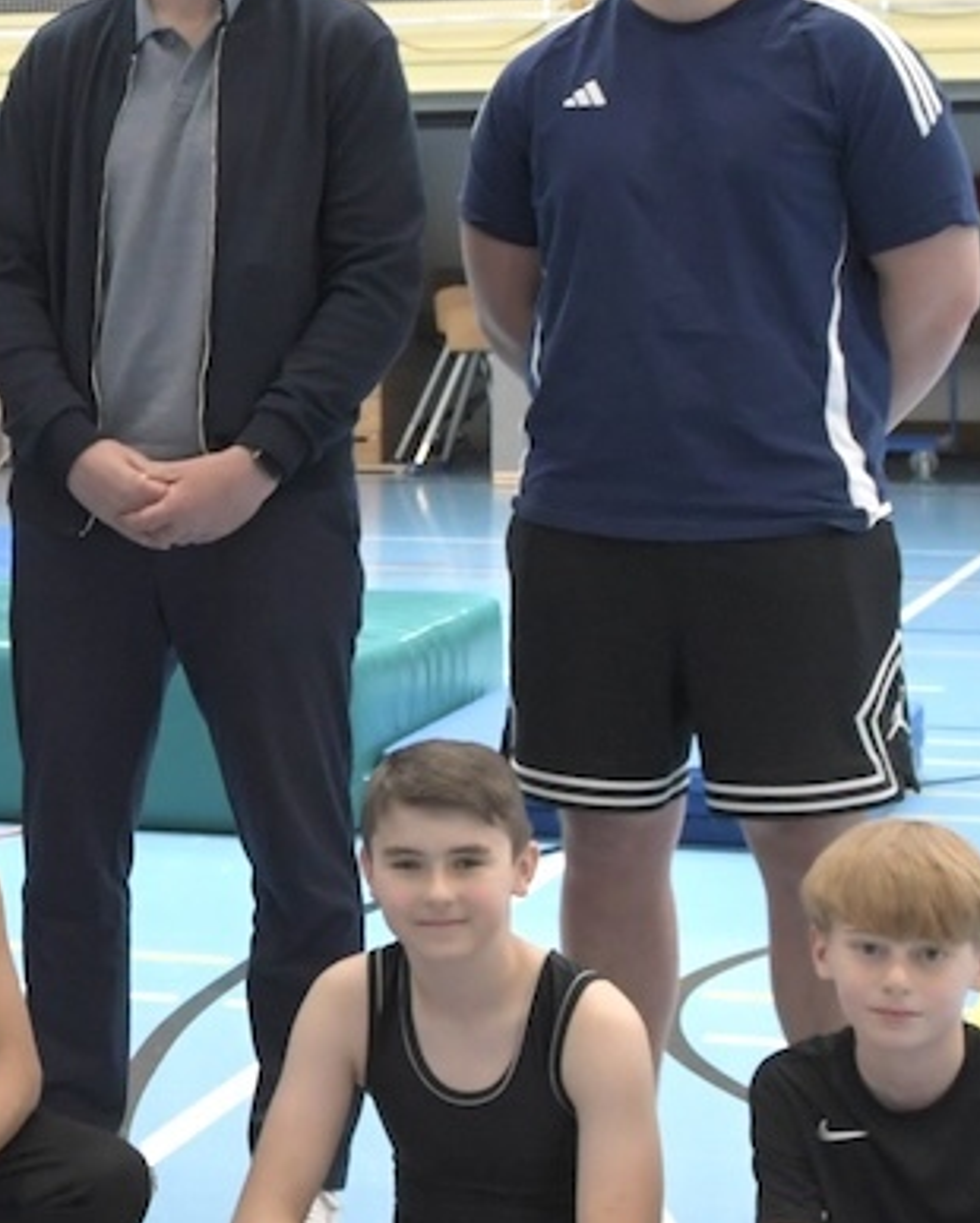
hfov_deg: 14.7
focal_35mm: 93
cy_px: 558
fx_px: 3369
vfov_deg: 20.6
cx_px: -740
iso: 1600
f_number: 7.1
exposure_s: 1/100
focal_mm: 20
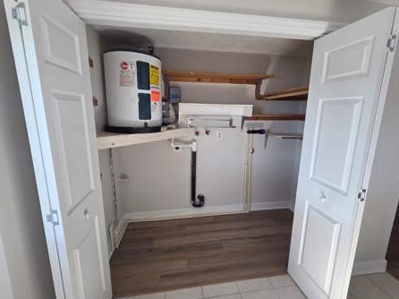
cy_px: 142
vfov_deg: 85.6
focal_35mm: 14
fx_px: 161
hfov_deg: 102.1
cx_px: 204
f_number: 2.2
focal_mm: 2.2
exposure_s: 1/120
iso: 200
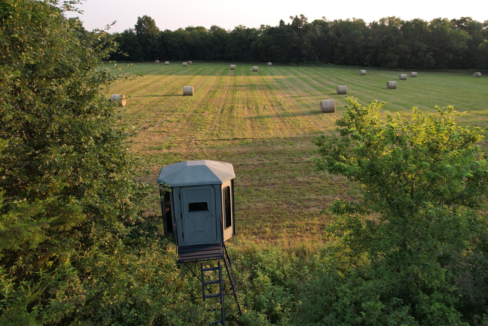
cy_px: 158
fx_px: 325
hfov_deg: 73.7
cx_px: 253
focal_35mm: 24
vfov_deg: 53.1
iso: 100
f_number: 2.8
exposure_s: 1/50
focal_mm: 8.38
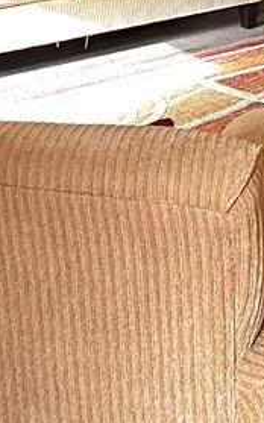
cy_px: -94
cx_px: 311
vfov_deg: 23.7
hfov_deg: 15.9
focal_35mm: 79
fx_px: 911
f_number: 2.2
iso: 160
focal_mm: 2.2
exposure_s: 1/208
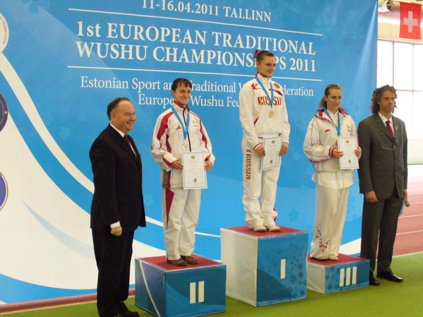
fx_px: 697
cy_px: 158
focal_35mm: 57
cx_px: 212
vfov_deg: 25.7
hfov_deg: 33.8
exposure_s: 1/15
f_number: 2.9
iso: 200
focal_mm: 7
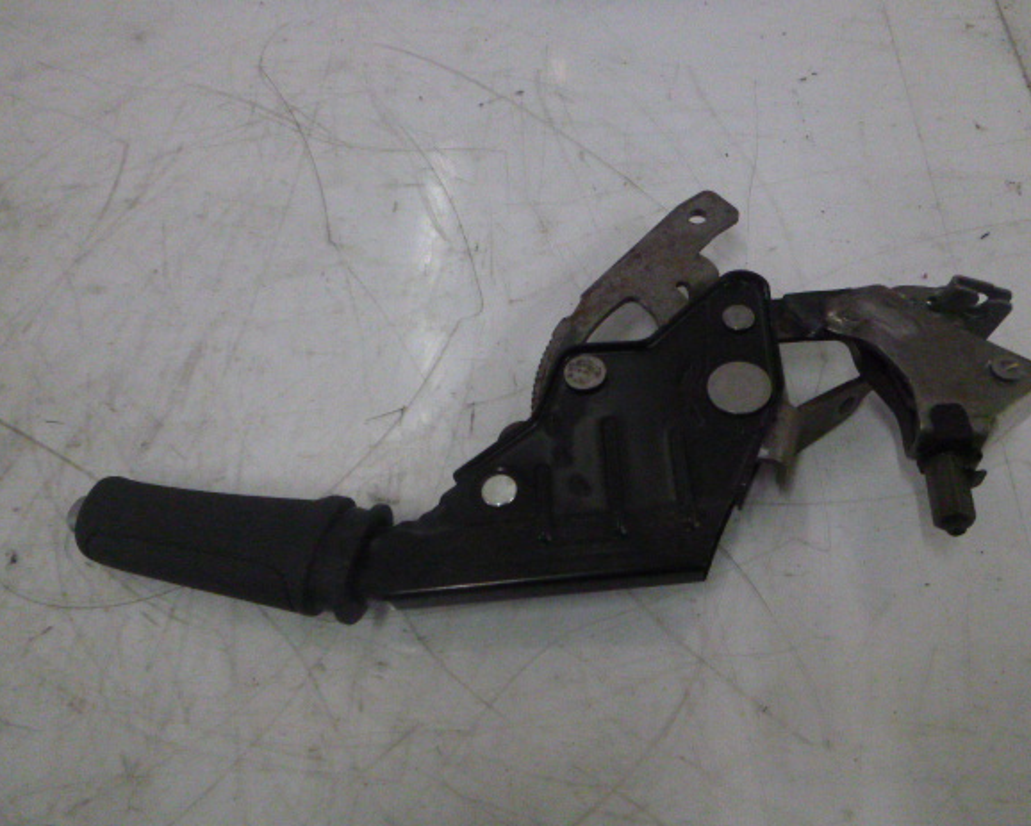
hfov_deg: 63.9
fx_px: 824
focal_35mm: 27
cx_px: 560
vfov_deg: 53.2
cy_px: 426
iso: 800
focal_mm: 4.5
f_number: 3.9
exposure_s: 1/60
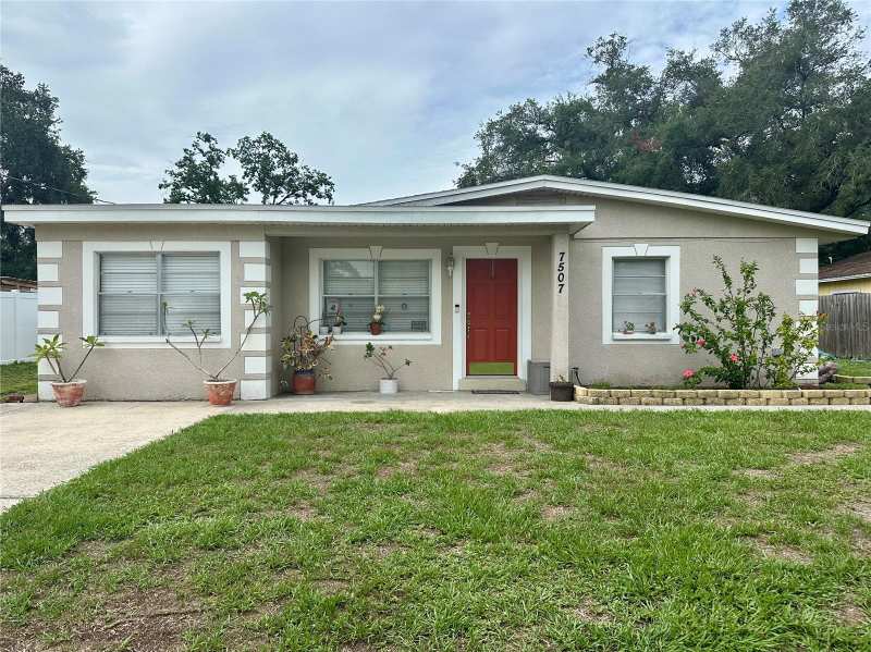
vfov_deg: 56.8
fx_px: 604
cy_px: 326
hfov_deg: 71.6
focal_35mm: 24
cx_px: 436
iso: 80
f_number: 1.78
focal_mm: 6.86
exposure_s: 1/4016
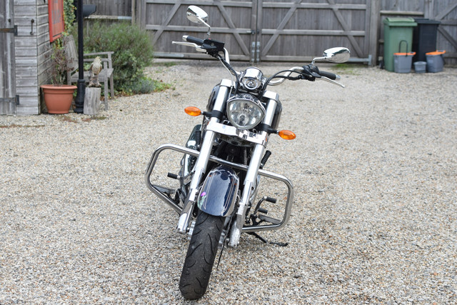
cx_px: 228
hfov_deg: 37.8
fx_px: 667
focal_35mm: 52
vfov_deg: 25.8
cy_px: 152
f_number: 2.8
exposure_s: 1/250
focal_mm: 35
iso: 100
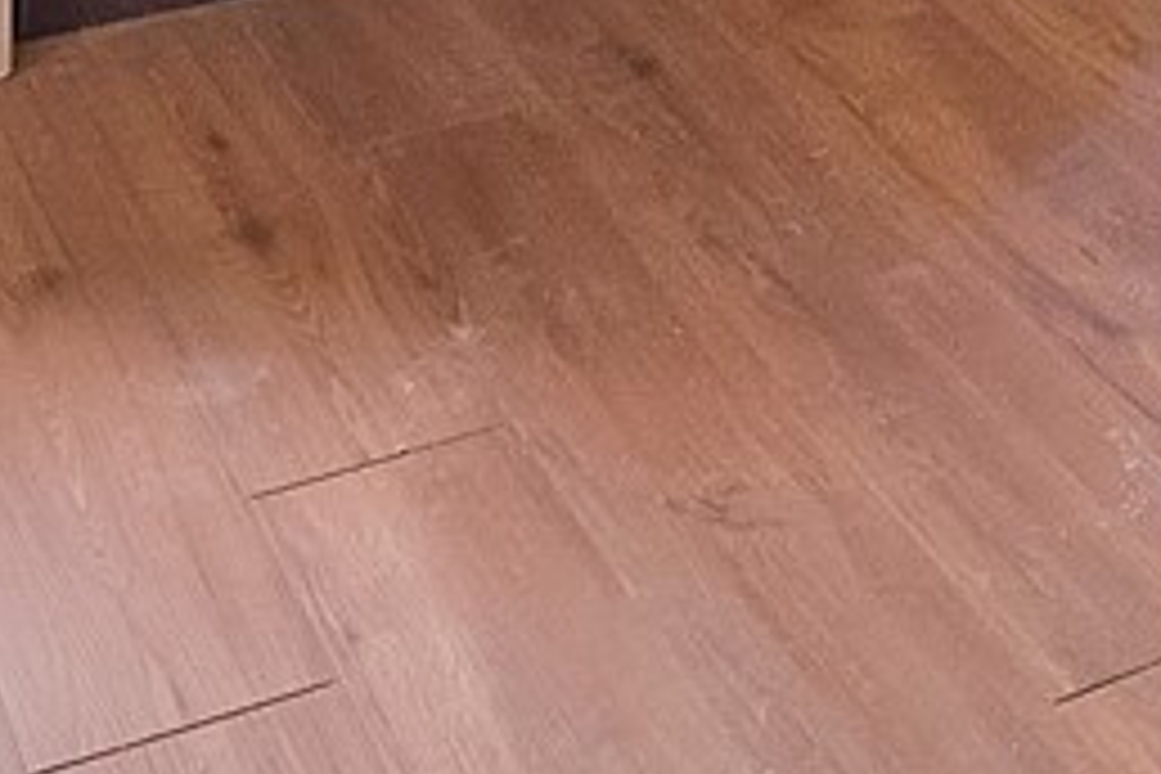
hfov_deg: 21.3
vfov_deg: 10.8
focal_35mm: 93
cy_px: -1438
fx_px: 2999
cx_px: 1116
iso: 4000
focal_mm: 12
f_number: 8
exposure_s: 1/2.5
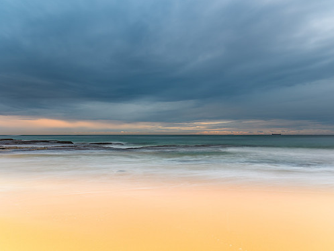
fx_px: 261
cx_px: 178
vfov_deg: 51.4
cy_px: 121
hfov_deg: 65.2
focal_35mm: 27
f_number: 8
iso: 100
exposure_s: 10
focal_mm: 16
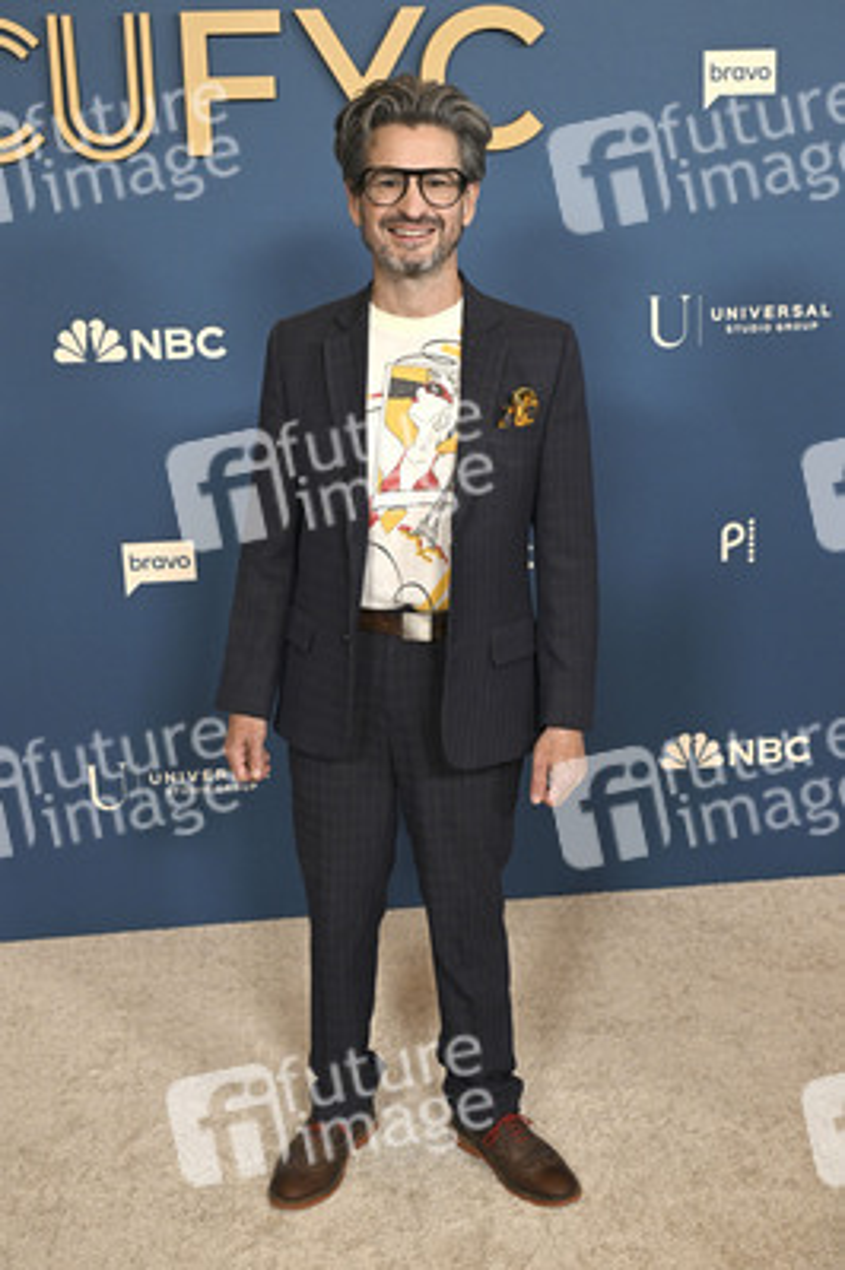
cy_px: 635
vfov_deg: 43.6
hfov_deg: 29.8
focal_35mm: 45
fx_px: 1587
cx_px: 422
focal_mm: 45
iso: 2000
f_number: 5.6
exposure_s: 1/320
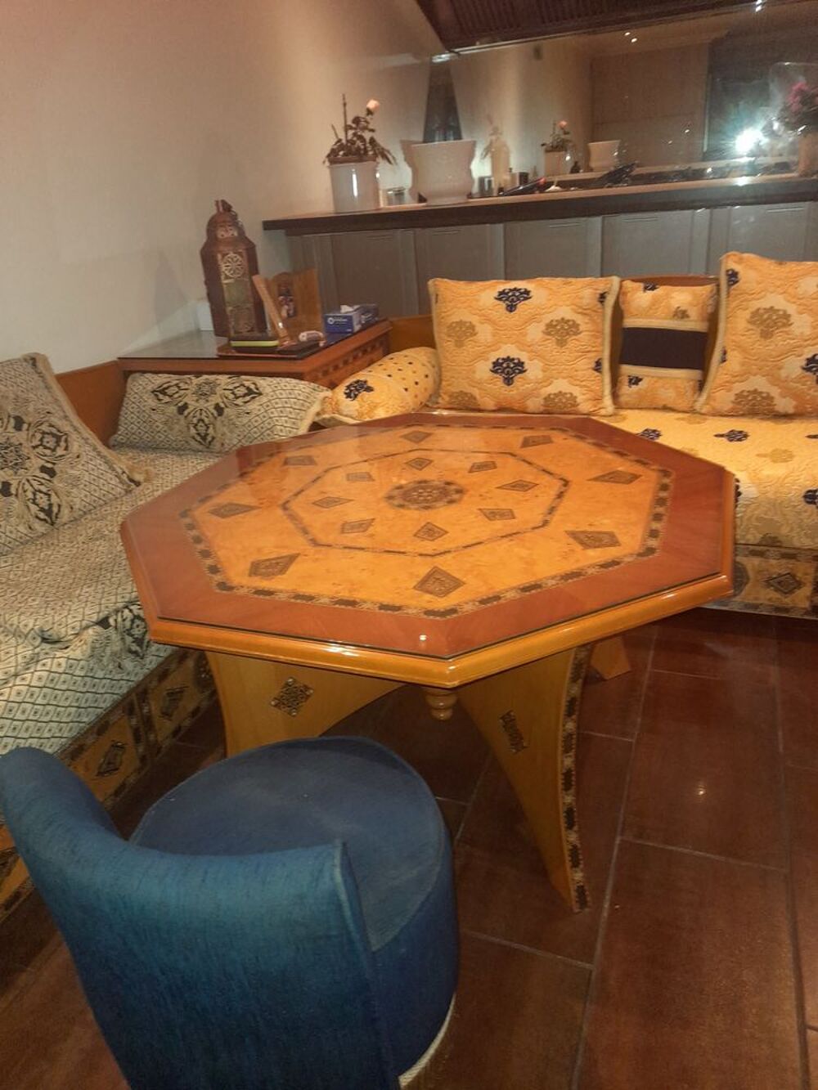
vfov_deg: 69.4
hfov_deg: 54.9
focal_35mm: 25
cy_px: 545
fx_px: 788
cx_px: 409
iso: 500
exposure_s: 1/25
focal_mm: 4.6
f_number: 2
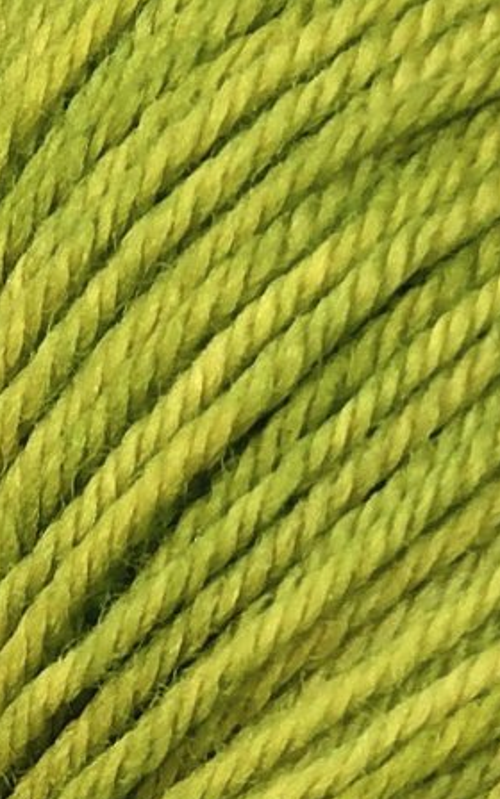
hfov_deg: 2.7
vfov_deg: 4.4
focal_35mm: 477
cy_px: 1024
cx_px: -205
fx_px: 10400
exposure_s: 1/25
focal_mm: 18.7
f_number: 4.5
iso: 125
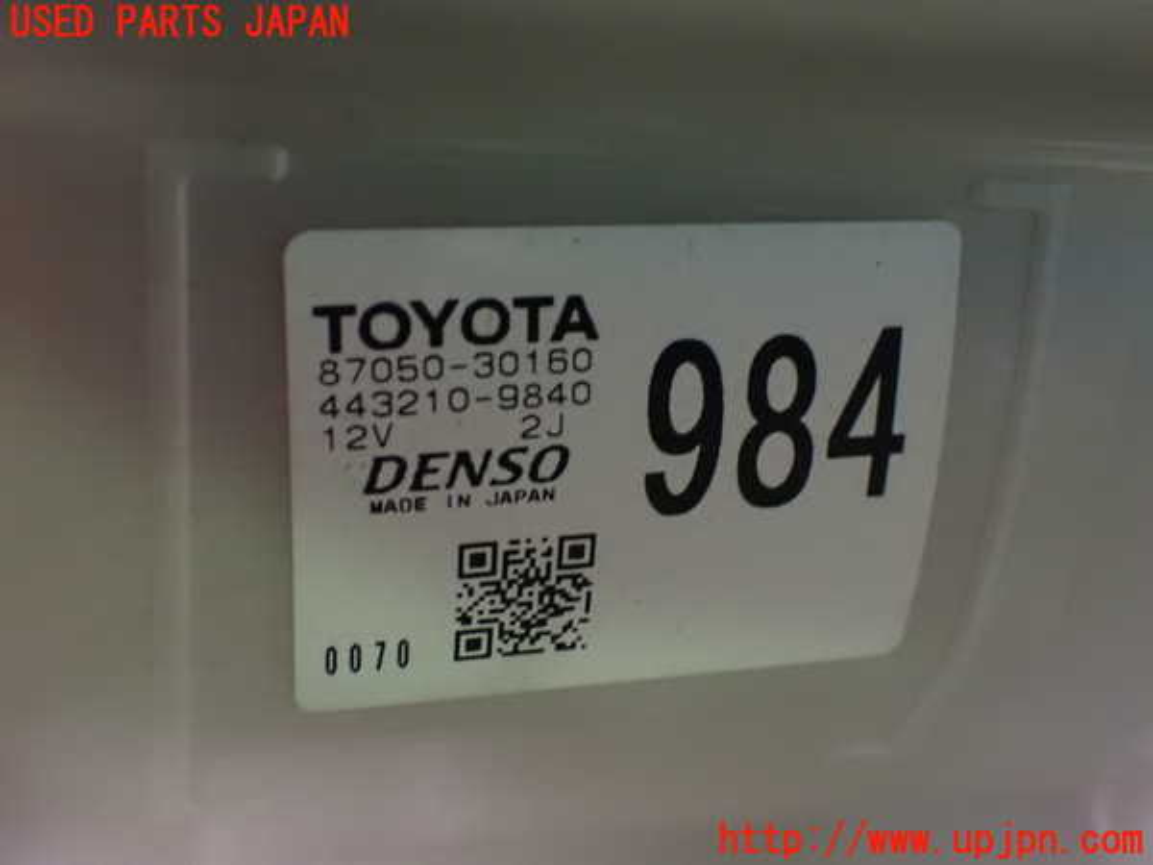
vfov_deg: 35.1
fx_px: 1366
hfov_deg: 45.8
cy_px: 432
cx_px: 576
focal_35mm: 41
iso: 1600
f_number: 2.8
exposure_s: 1/25
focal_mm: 7.31
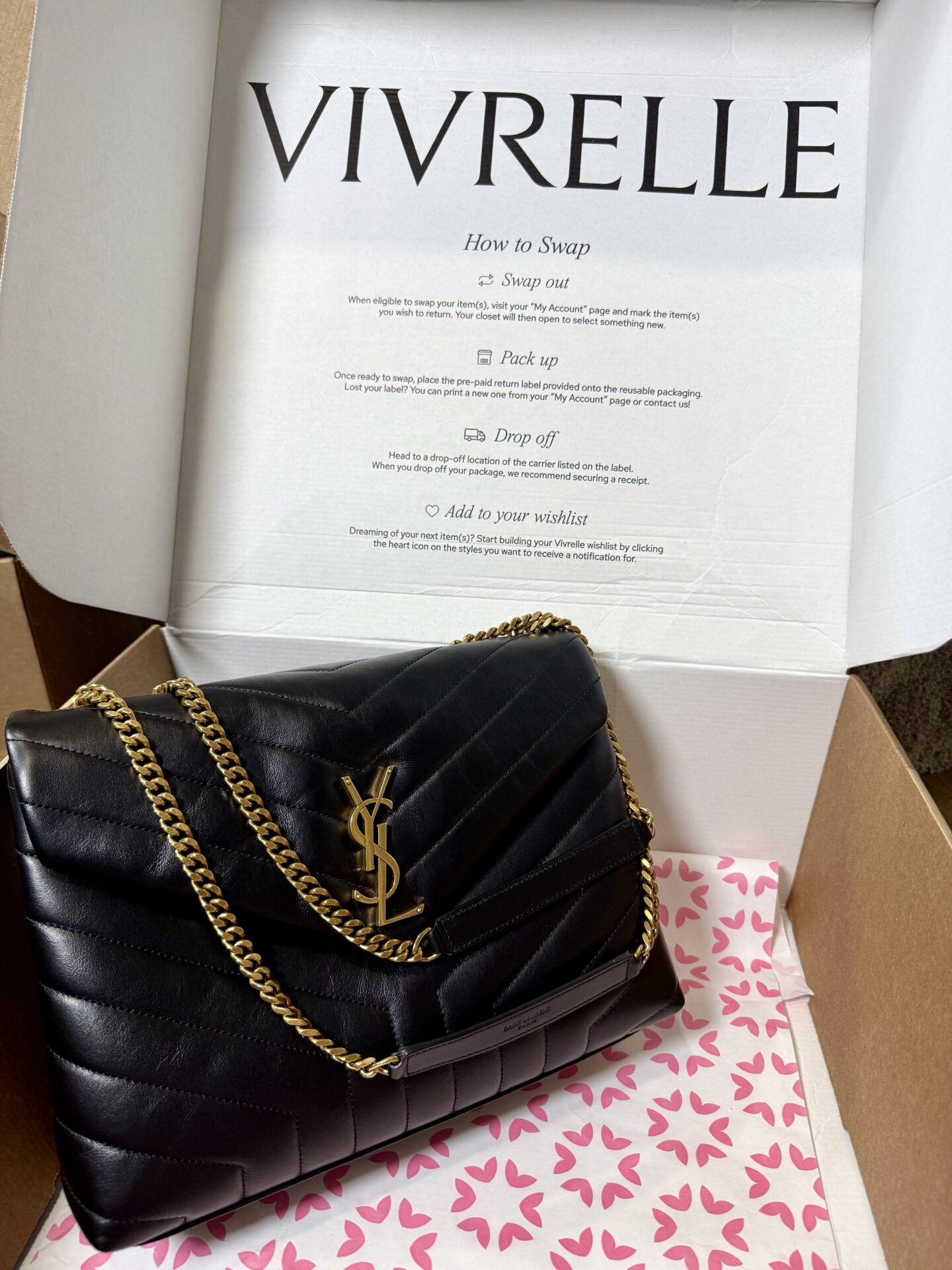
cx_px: 476
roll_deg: -2.5
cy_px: 635
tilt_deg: -24.6
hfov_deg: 56.8
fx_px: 880
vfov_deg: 71.6
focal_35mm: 24
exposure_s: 1/120
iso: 100
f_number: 1.78
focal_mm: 6.76
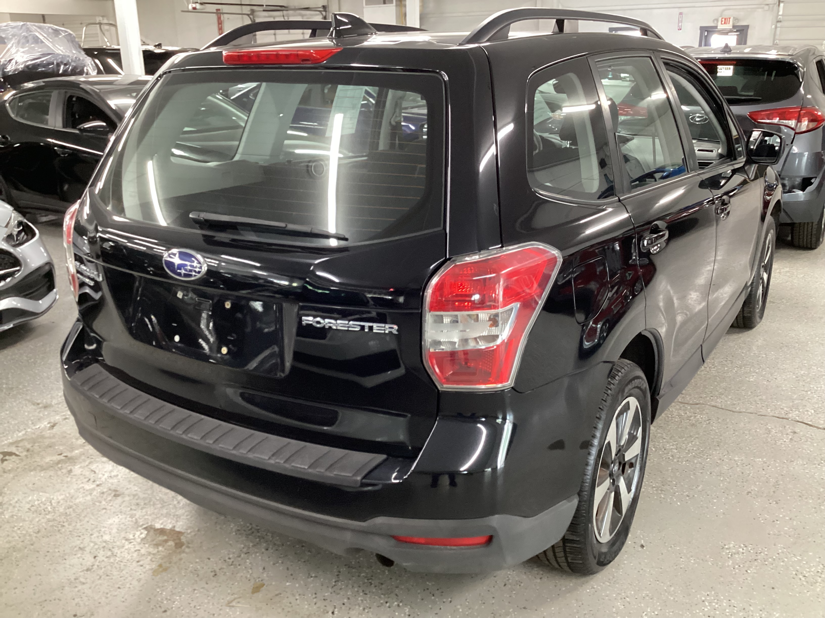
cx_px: 412
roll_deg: +0.8
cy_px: 309
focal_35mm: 31
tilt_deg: -19.9
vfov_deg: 45.4
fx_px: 739
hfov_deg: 58.4
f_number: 2.4
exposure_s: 1/40
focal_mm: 3.3
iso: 400
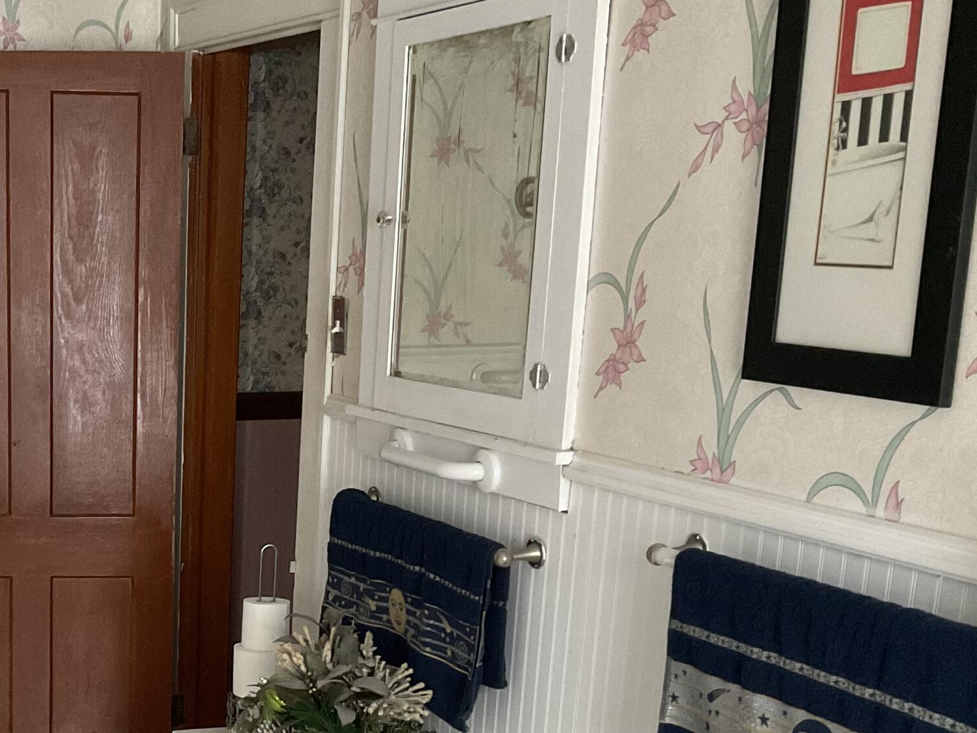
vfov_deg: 24.7
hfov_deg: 31.8
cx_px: 115
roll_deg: -0.7
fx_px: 1637
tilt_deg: -13.9
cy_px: 622
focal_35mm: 58
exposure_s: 1/60
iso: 200
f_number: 1.8
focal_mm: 3
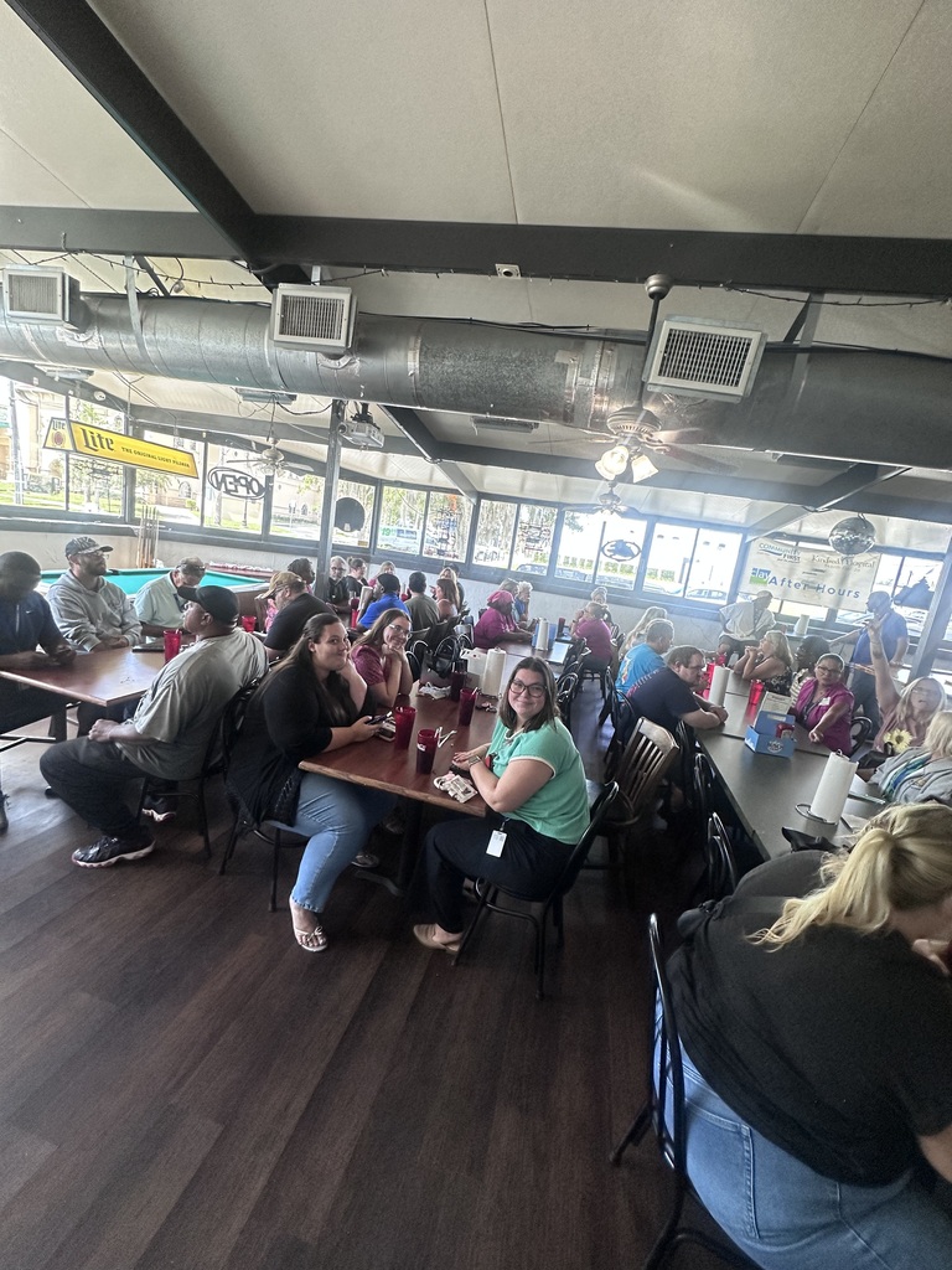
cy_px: 635
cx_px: 476
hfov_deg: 85.7
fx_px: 513
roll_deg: -10.2
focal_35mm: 14
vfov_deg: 102.1
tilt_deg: -9.5
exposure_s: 1/120
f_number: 2.2
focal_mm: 2.22
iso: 250
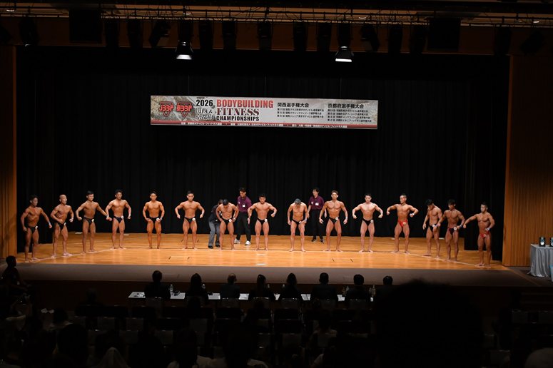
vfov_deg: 26.0
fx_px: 798
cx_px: 276
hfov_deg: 38.2
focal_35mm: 52
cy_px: 184
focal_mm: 35
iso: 3200
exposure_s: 1/400
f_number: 5.6
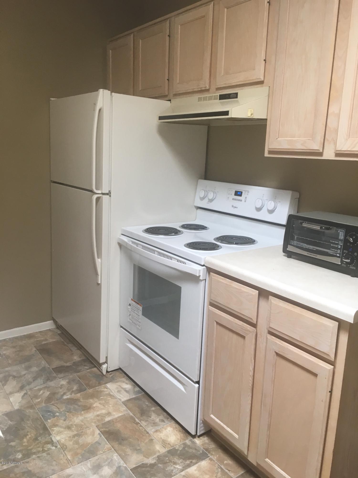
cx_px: 179
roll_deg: -1.7
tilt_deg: -11.0
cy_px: 239
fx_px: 400
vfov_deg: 61.7
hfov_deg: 48.2
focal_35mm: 29
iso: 50
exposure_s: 1/30
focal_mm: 4.15
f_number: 2.2
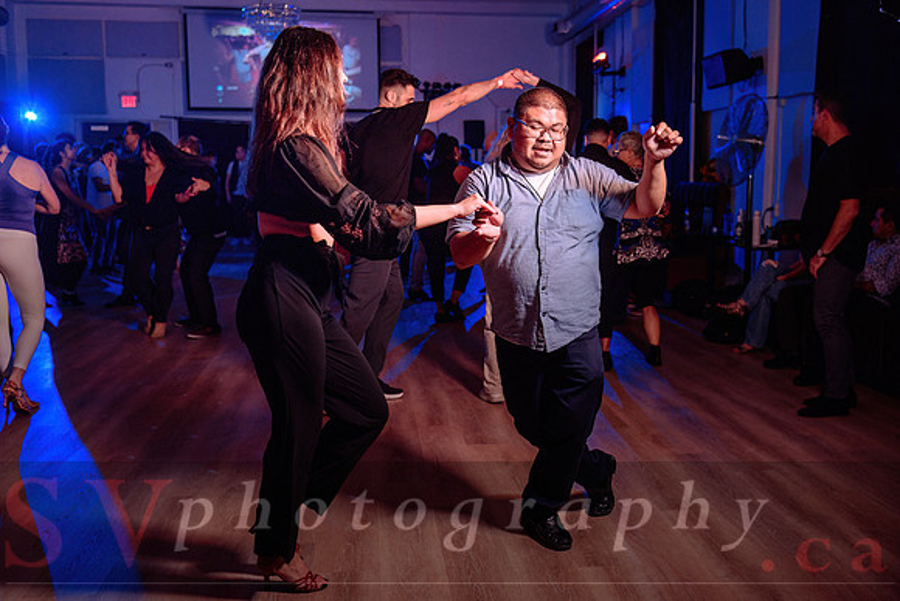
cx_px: 508
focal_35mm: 38
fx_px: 960
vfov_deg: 34.7
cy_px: 304
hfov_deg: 50.1
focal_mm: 34
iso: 800
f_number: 3.2
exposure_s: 1/60
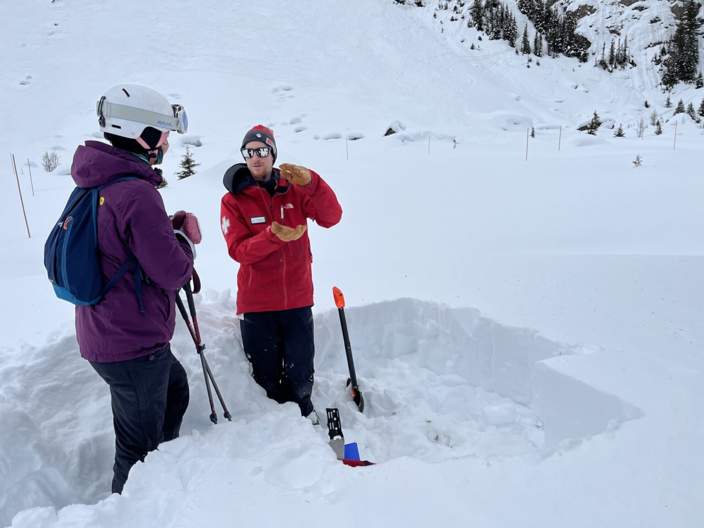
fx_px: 529
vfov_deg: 53.1
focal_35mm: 26
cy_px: 264
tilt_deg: -13.1
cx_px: 352
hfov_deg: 67.3
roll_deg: +2.0
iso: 50
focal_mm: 5.1
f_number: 1.6
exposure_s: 1/5319
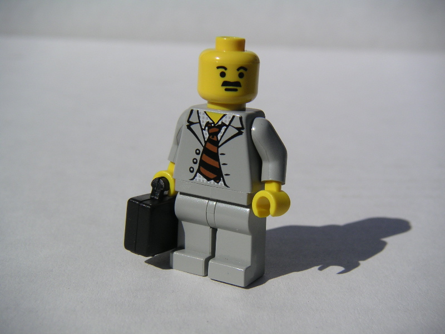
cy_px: 167
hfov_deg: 33.2
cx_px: 222
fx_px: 746
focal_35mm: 58
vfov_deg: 25.2
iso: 50
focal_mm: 9
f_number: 6.7
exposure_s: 1/500
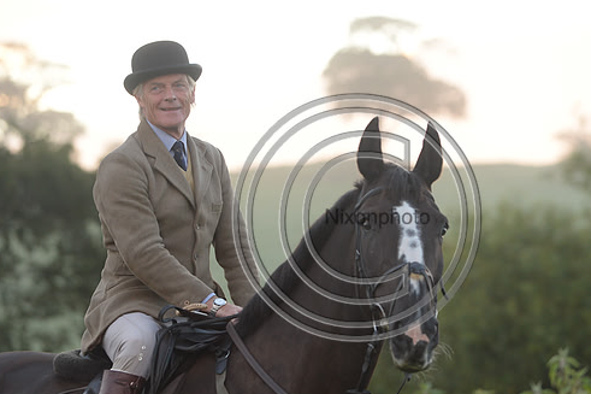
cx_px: 343
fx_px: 3102
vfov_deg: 7.3
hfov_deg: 10.9
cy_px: 201
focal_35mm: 189
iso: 2500
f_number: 3.2
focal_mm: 160
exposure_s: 1/400
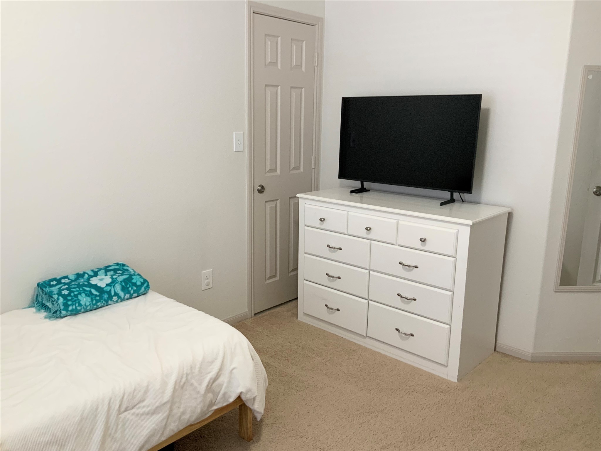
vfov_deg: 48.2
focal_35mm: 29
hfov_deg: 61.7
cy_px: 226
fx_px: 503
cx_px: 300
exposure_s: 1/60
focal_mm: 3
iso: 125
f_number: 1.8
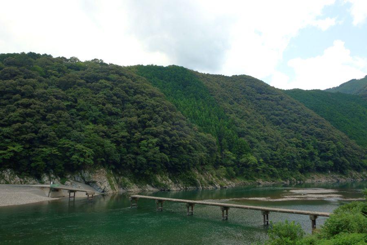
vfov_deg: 45.0
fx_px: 296
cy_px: 122
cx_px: 184
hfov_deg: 63.7
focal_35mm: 29
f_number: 11
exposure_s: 1/60
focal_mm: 19.6
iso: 250
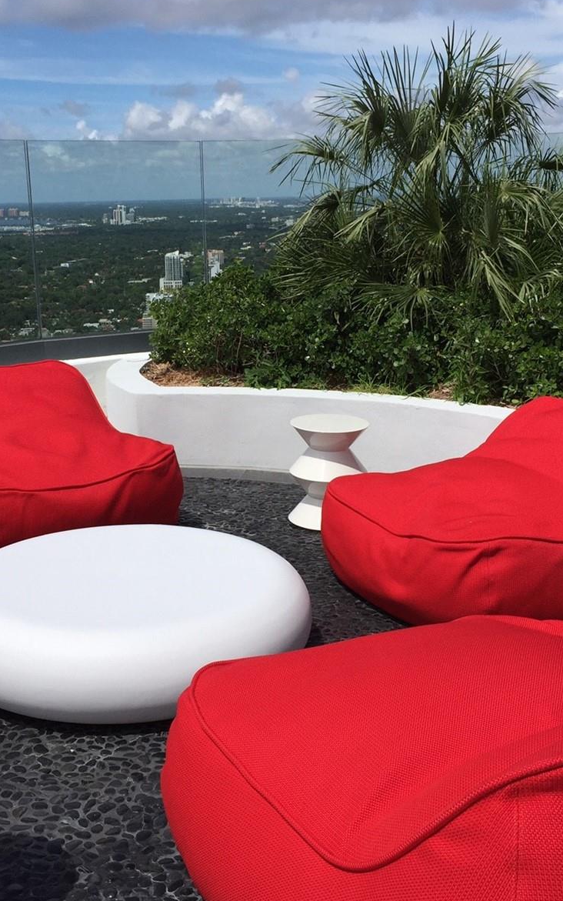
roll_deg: -2.3
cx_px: 244
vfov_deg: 47.2
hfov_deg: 30.5
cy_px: 451
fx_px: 1031
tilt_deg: -12.8
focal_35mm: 42
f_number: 2.2
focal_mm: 4.15
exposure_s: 1/3968
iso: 32
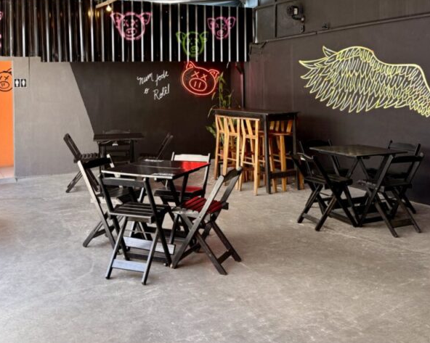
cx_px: 182
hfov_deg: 47.8
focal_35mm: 38
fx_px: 483
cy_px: 86
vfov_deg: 38.1
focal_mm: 6.76
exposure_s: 1/120
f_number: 1.78
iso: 125
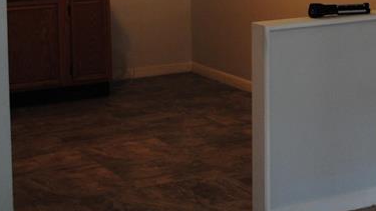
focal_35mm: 109
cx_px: 400
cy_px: -59
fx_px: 1087
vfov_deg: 10.9
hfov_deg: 18.9
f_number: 4
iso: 360
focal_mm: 24
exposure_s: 1/30
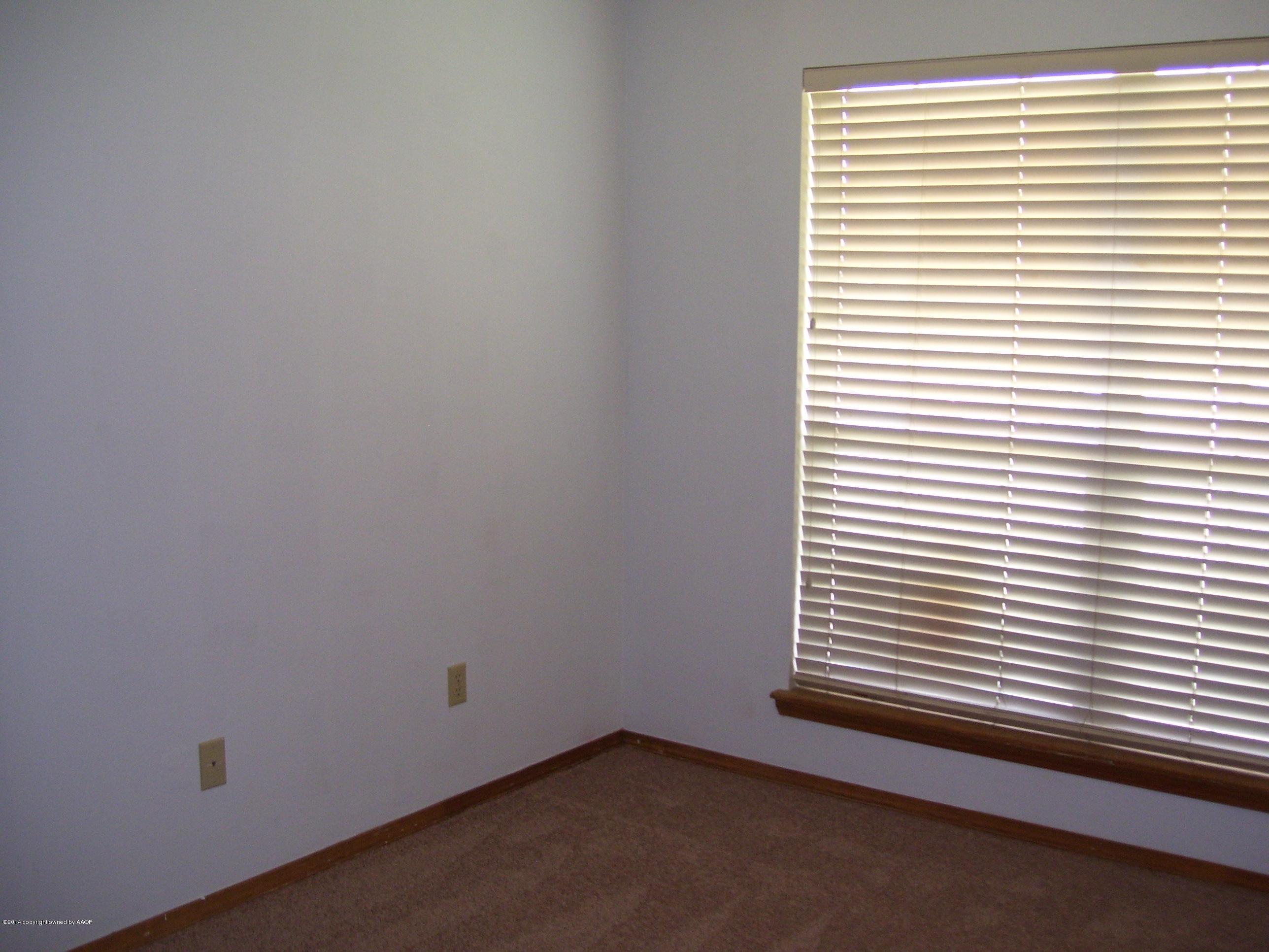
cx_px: 634
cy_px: 476
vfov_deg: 38.7
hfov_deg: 50.1
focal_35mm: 37
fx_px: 1356
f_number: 2.7
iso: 125
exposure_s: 1/60
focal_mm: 6
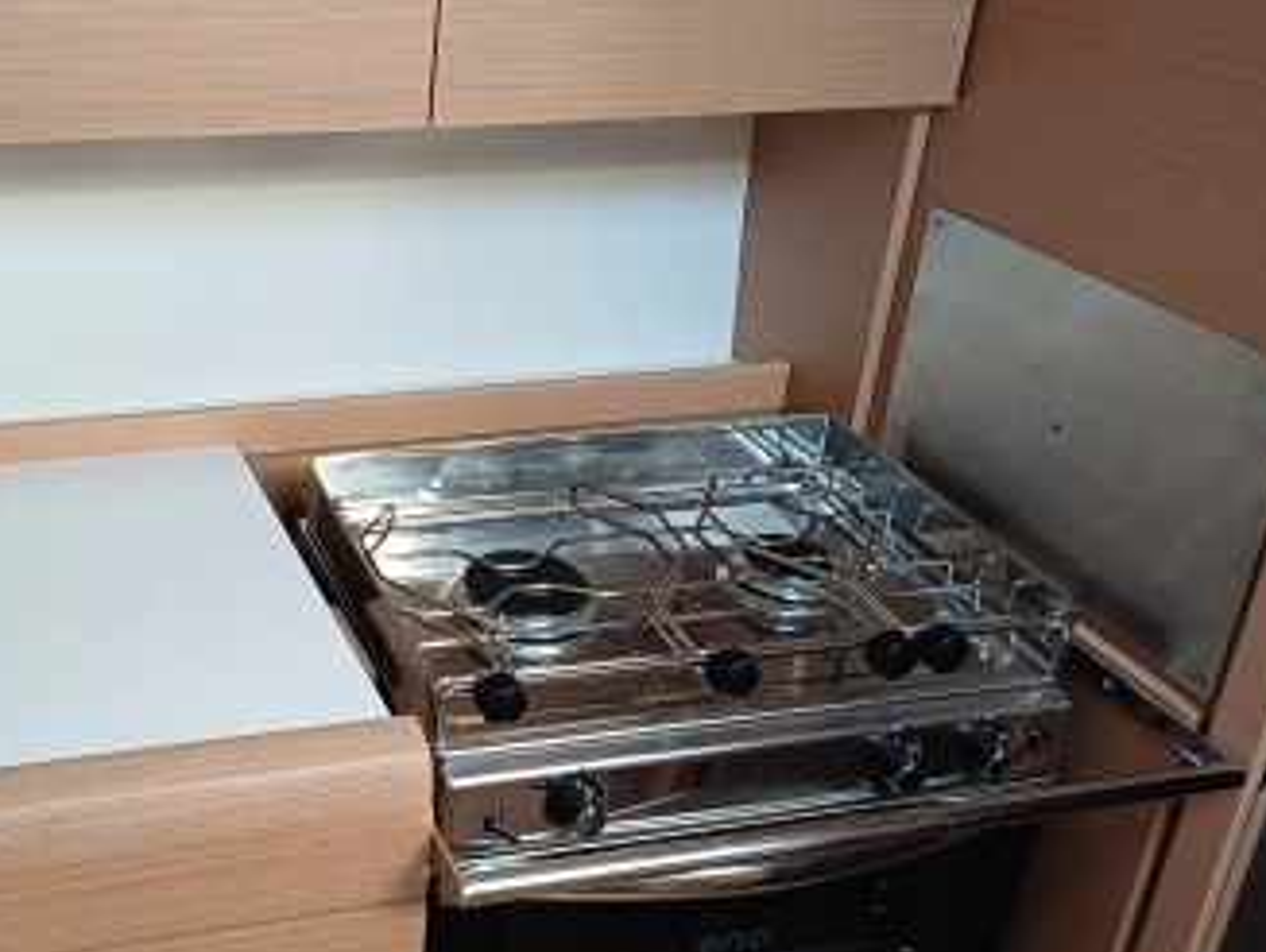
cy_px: 451
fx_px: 1538
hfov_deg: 43.0
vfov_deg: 34.4
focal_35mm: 42
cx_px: 279
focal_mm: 4.65
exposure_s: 1/50
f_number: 1.8
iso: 320
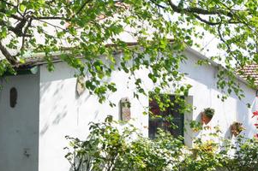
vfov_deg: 14.4
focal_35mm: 94
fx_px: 677
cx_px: 146
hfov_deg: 21.6
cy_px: 109
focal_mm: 21
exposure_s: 1/200
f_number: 9
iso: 200
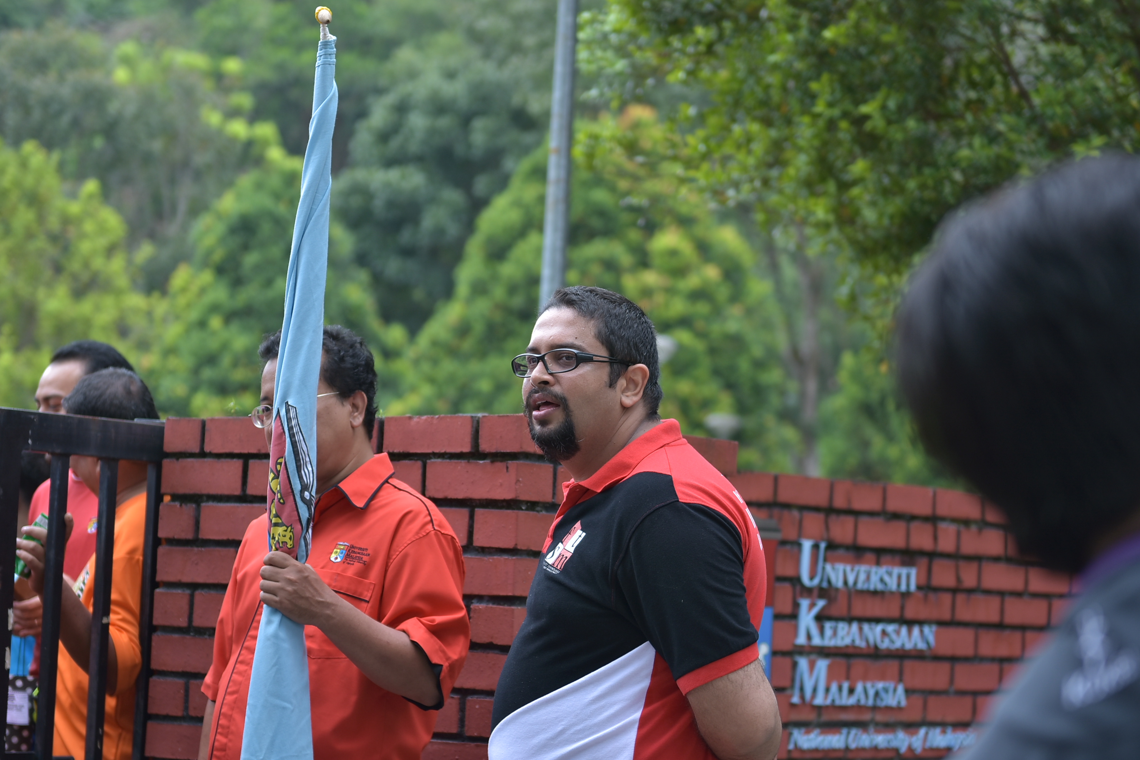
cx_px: 574
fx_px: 3356
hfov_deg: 19.3
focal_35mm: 106
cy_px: 379
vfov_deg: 12.9
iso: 100
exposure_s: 1/200
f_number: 2.8
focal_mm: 70
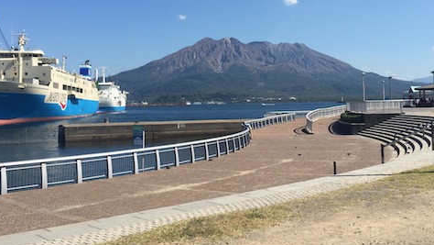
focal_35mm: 44
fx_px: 507
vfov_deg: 27.0
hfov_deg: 46.3
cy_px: 80
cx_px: 247
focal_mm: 4.15
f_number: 2.2
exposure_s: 1/2639
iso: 32
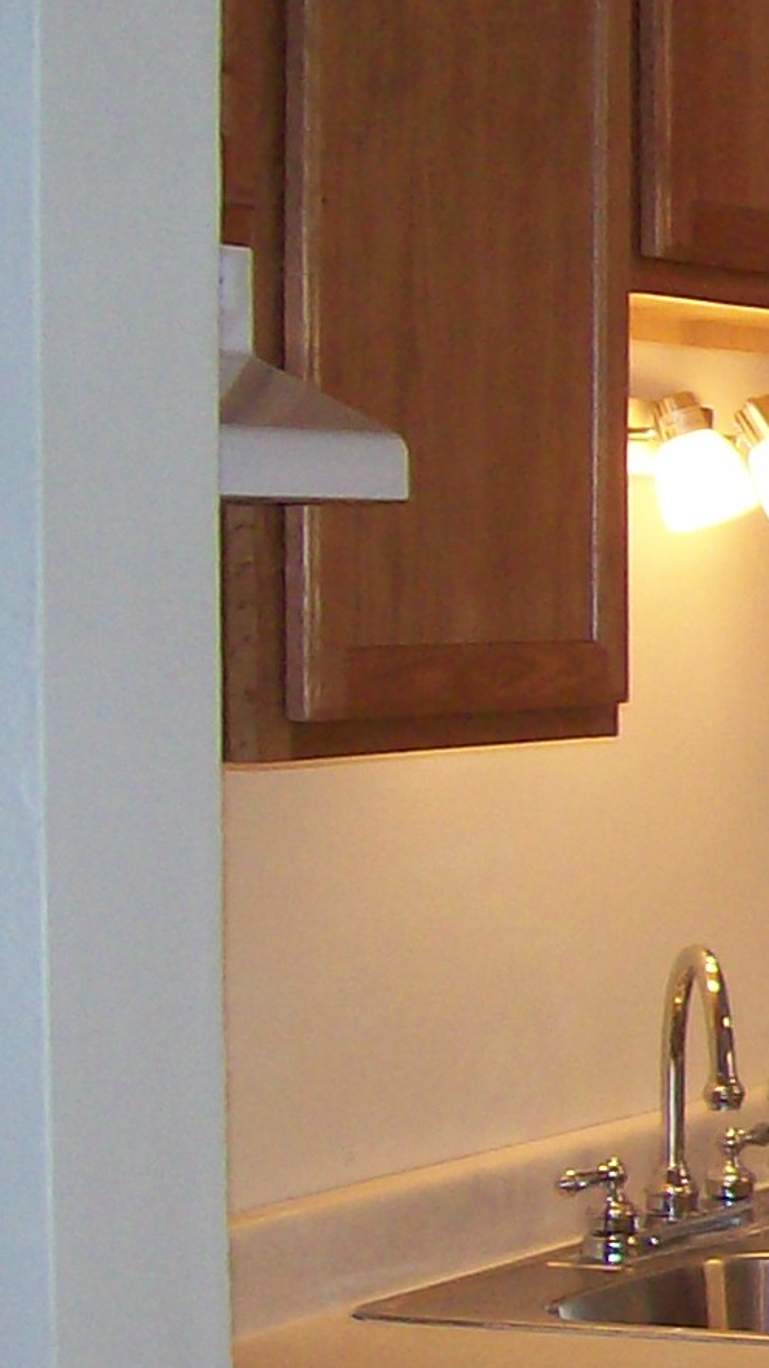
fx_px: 4570
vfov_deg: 17.0
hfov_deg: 8.7
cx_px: 1915
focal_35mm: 126
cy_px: 707
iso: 80
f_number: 2.7
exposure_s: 1/64
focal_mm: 6
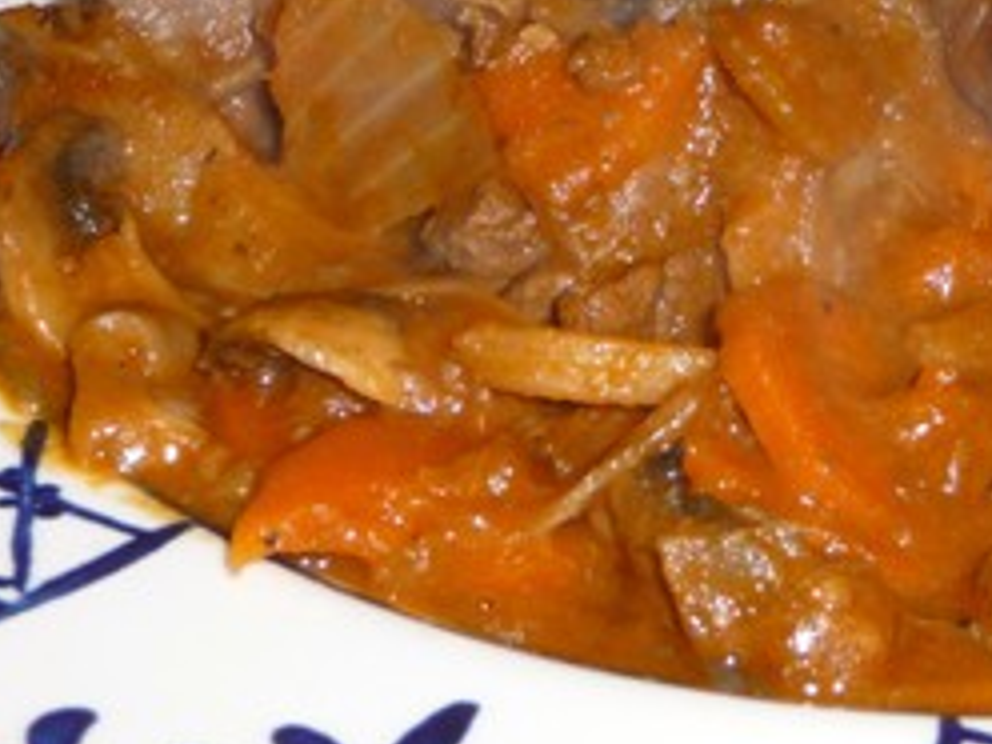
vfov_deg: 11.9
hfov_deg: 15.6
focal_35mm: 124
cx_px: 984
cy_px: 56
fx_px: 3554
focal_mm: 8
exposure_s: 1/30
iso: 100
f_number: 4.2
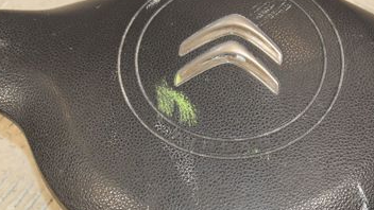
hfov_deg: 21.9
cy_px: 109
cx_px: 245
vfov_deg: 12.5
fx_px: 962
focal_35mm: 97
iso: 800
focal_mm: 34
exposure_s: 1/200
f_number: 6.3
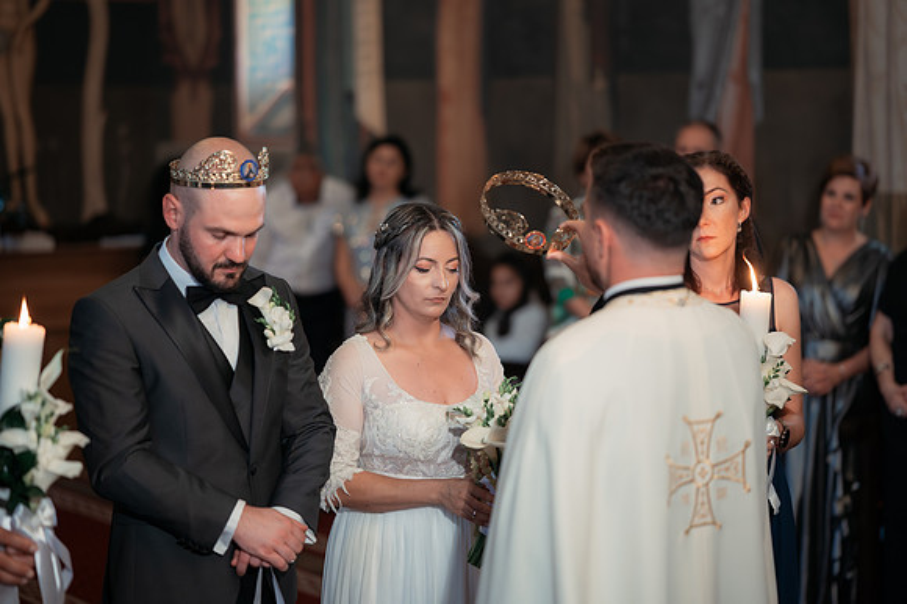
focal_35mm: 85
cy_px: 302
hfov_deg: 23.9
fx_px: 2140
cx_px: 454
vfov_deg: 16.1
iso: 1600
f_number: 1.8
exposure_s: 1/200
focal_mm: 85
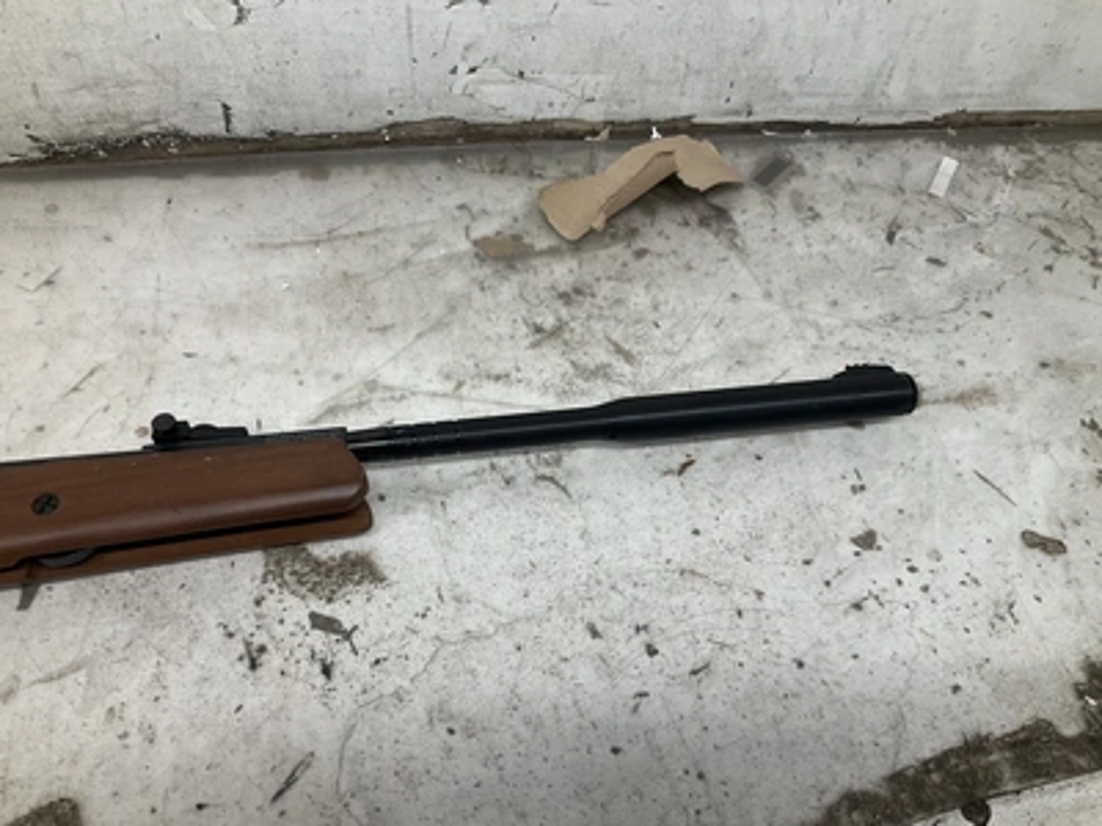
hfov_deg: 61.7
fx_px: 923
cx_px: 551
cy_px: 413
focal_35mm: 29
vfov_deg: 48.2
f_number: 1.8
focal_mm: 3
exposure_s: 1/120
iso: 40
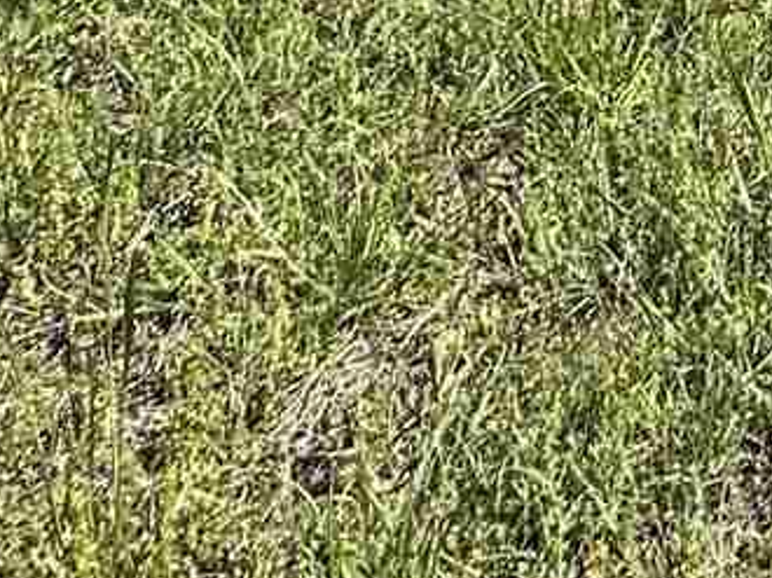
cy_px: -1144
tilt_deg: -0.9
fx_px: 1939
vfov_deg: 11.1
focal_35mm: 87
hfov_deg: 16.9
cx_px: 1535
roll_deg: +0.3
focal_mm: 2.22
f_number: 2.2
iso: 50
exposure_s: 1/1618
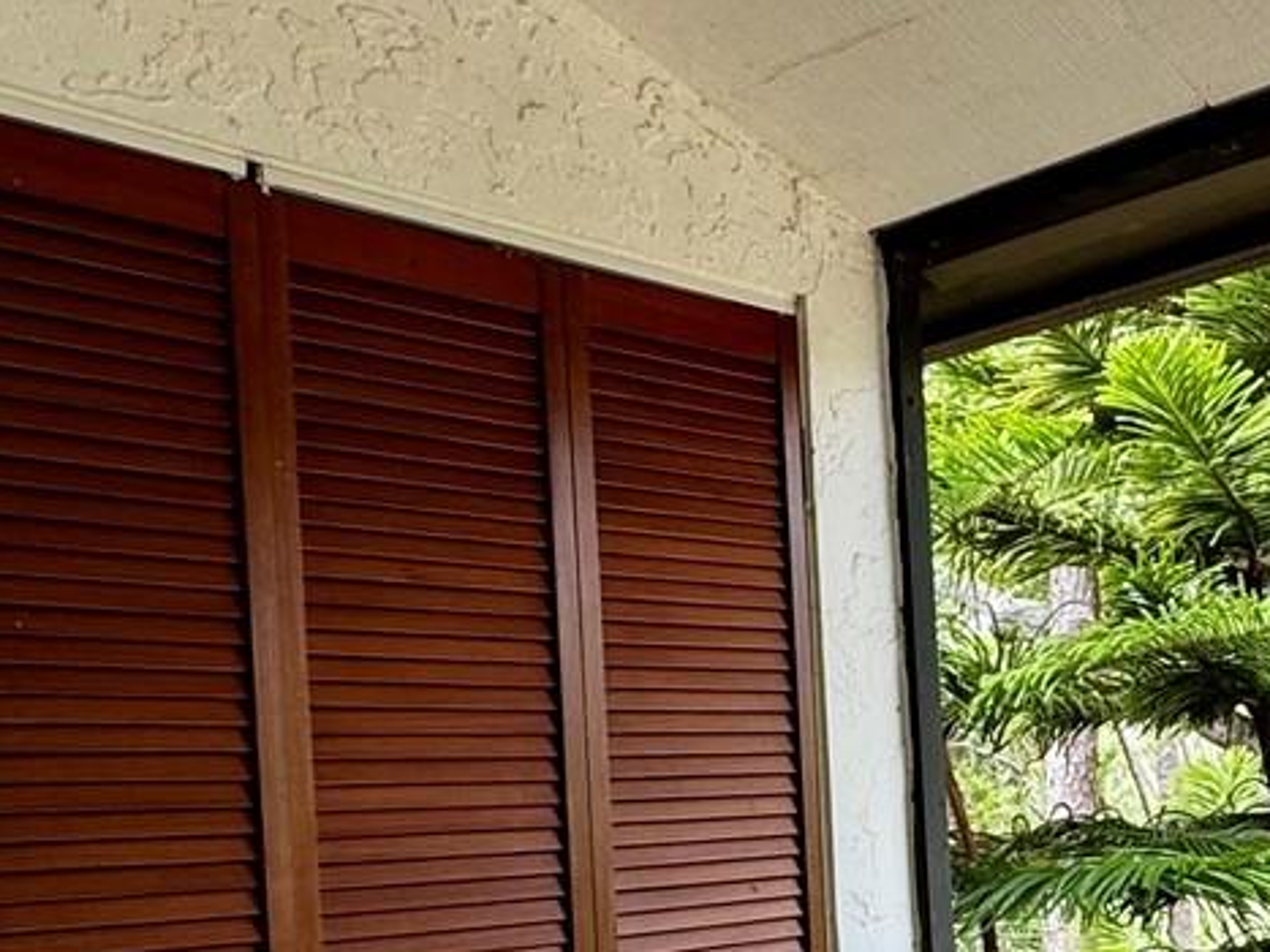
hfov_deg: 37.7
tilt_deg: -2.9
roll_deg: +3.4
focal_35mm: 48
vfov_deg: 29.1
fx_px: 1761
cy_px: 846
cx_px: 1080
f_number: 2.2
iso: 50
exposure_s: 1/99
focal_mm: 2.22
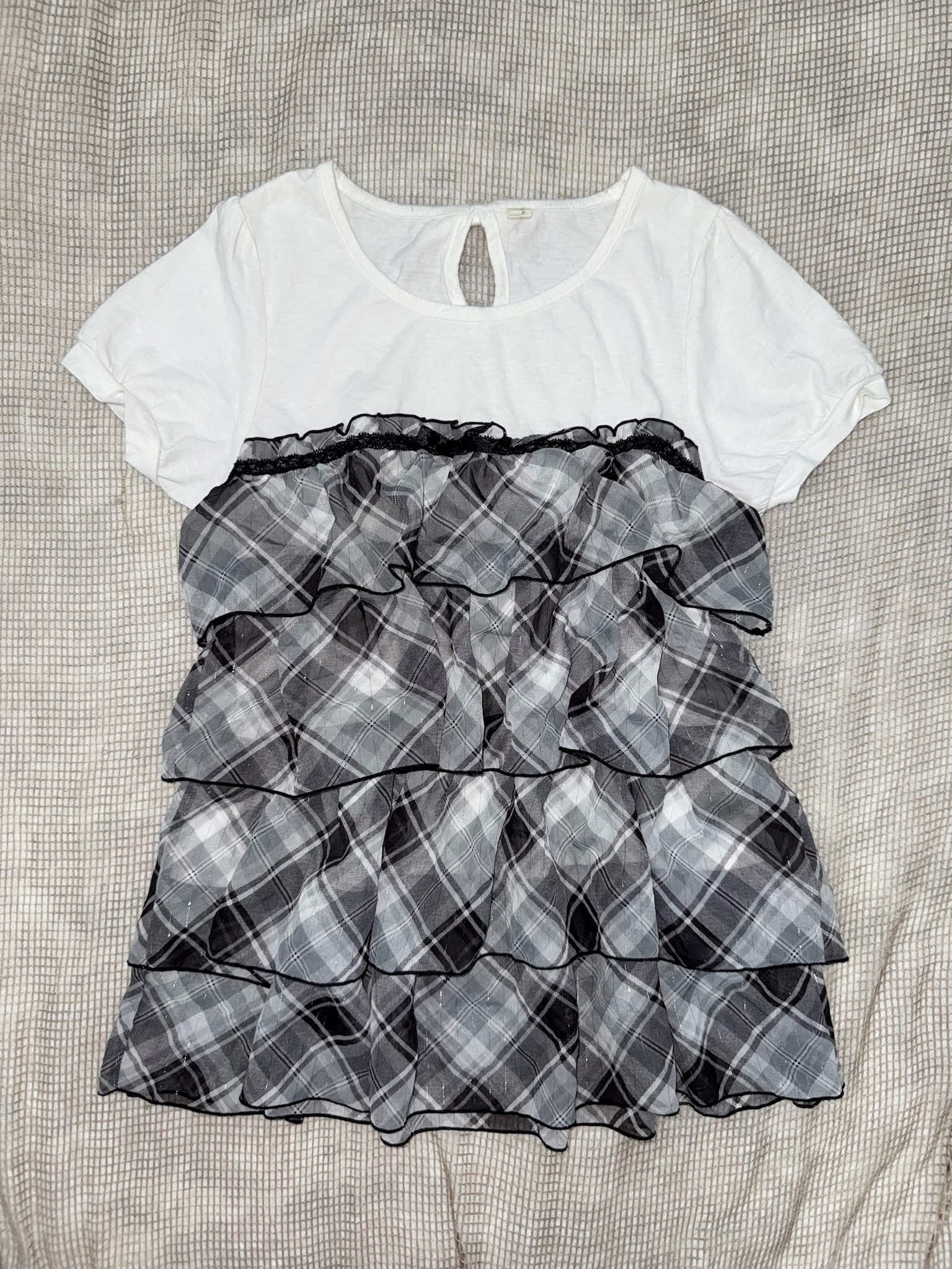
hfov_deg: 56.8
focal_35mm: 24
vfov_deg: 71.6
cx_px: 476
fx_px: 880
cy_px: 634
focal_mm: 6.76
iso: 80
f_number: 1.78
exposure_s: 1/57
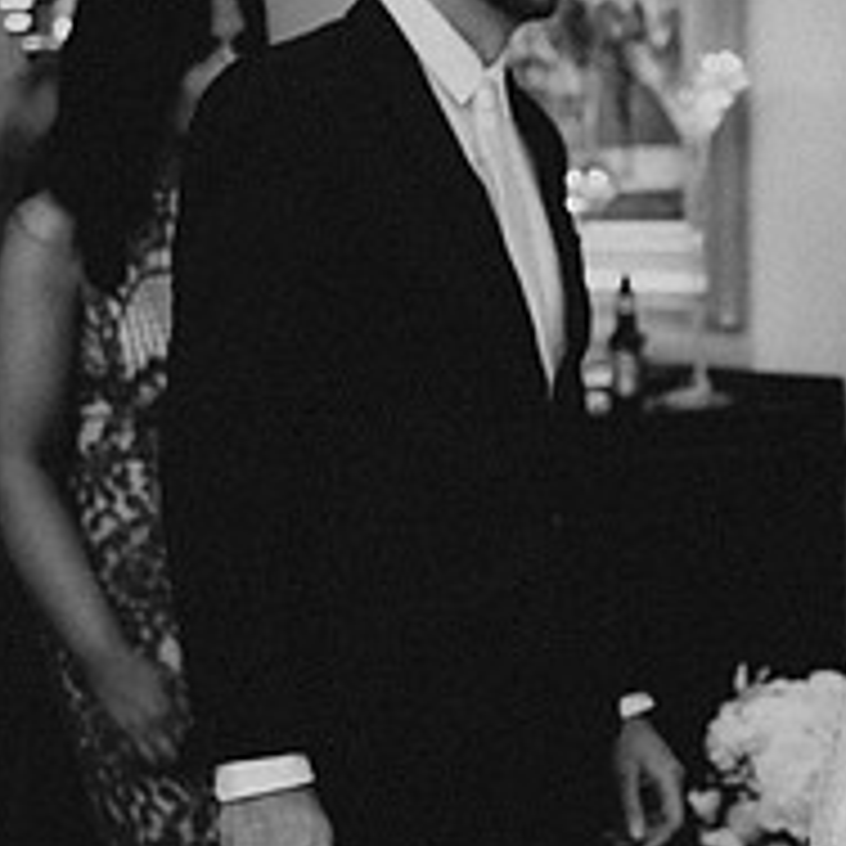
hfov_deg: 17.4
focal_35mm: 92
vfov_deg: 18.9
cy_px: 484
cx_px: 1170
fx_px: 2544
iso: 640
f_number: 2.2
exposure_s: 1/200
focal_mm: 35
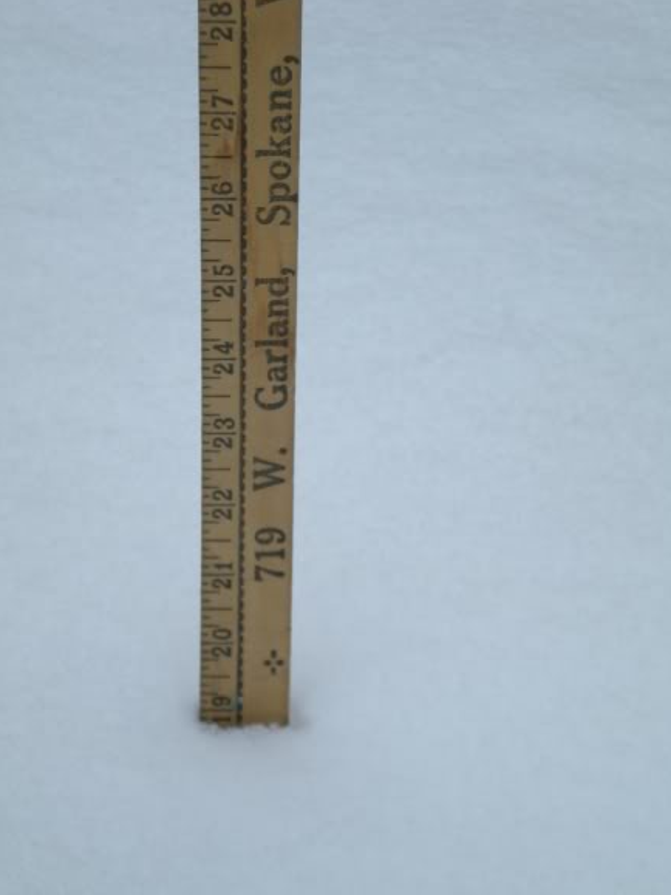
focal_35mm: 126
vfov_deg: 15.6
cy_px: 462
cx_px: 317
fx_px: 3258
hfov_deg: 11.8
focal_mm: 18.9
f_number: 5.9
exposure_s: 1/139
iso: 70
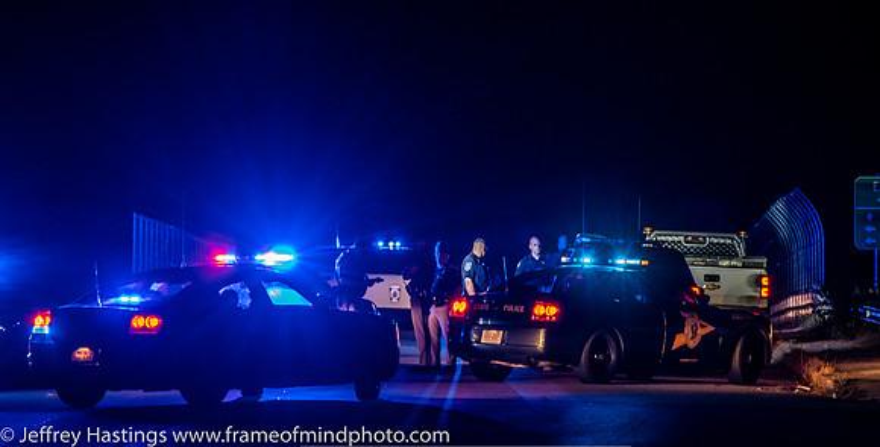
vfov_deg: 4.0
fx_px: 6460
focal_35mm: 283
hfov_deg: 7.8
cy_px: 239
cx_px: 427
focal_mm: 165
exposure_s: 1/40
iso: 2000
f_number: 5.3
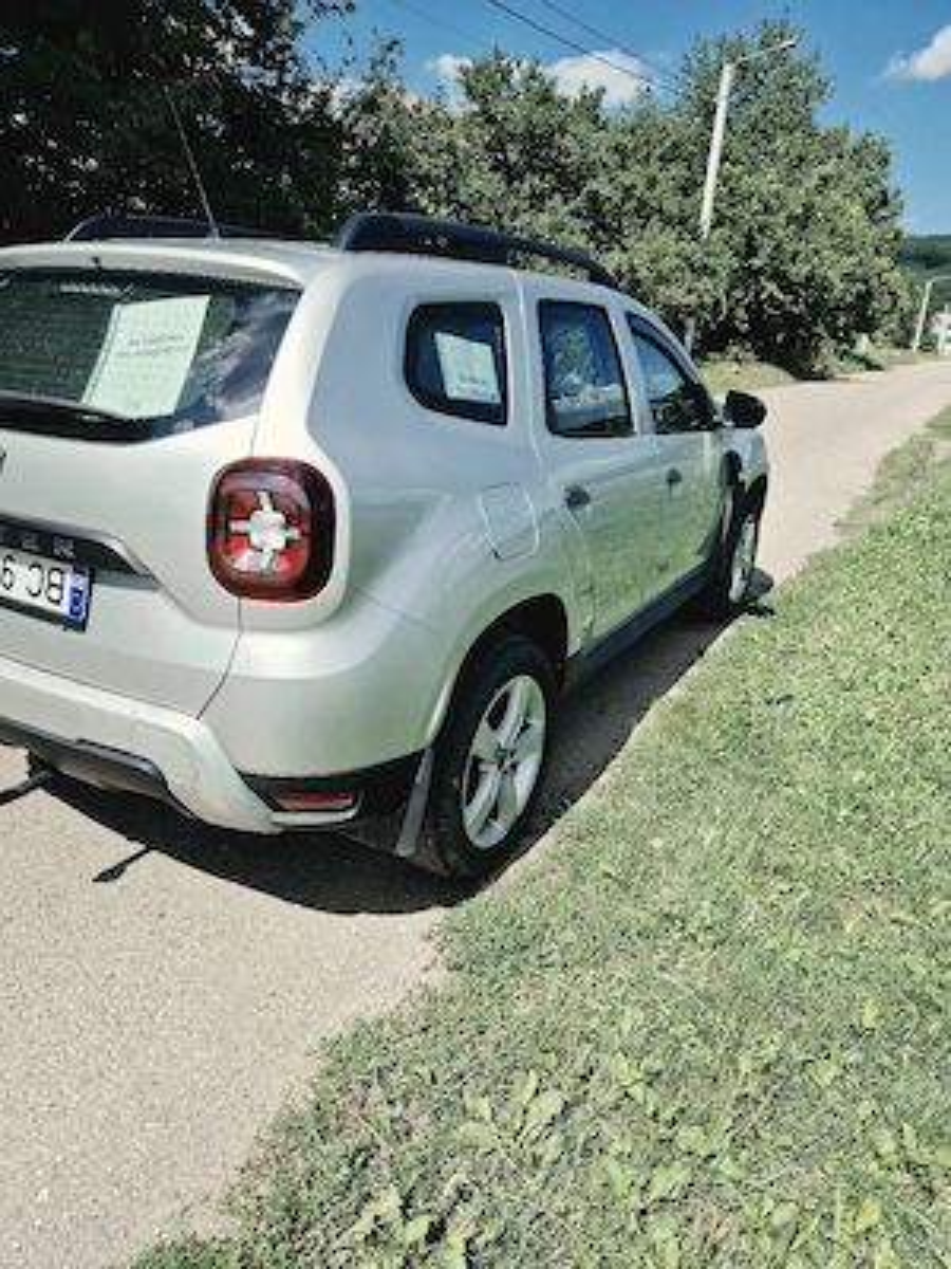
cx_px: 476
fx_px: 843
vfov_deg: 73.9
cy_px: 634
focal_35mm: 23
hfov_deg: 58.9
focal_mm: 5.4
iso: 25
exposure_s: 1/5000
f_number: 1.8
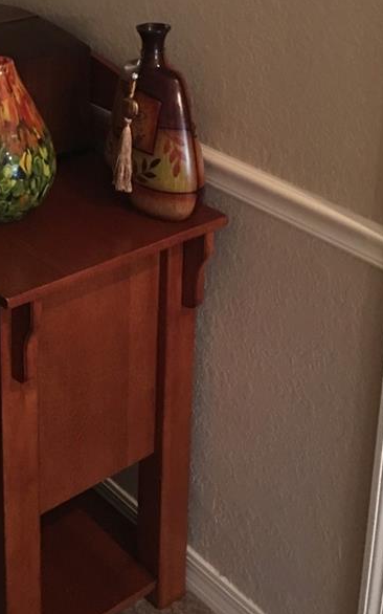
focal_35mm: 63
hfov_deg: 20.4
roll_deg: -0.4
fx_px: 1053
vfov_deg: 31.5
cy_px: 106
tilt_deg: -20.0
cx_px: 72
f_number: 2.2
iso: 125
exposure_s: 1/4
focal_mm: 4.15
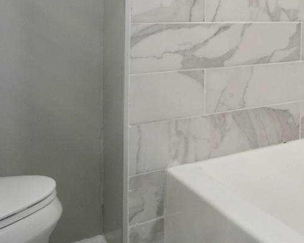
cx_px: 391
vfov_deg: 30.5
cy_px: 1
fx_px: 414
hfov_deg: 31.5
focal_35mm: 46
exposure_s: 1/60
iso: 400
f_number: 4
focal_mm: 10
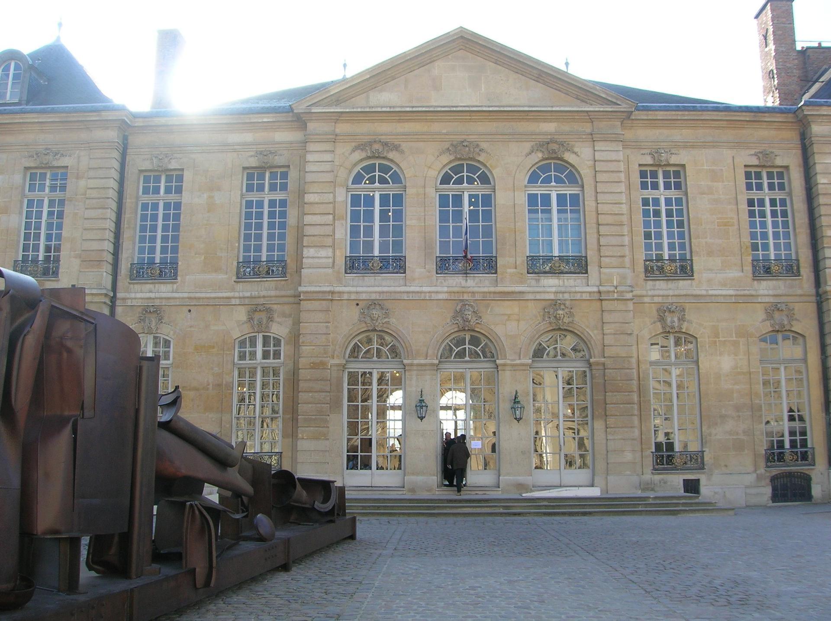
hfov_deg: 54.0
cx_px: 416
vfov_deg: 41.7
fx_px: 815
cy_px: 310
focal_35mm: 34
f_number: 4.9
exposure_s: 1/107
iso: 50
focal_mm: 5.7
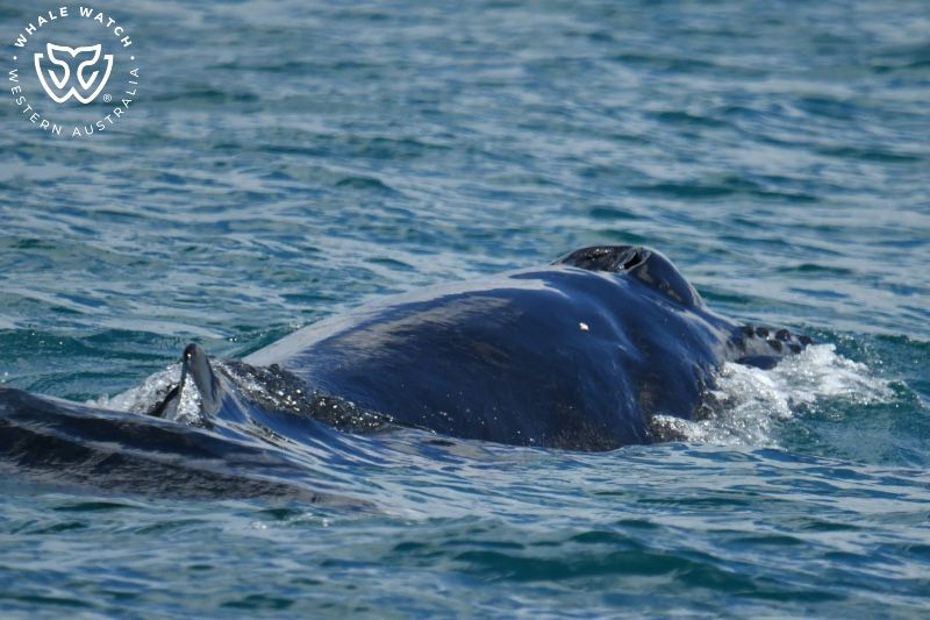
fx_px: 15496
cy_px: 310
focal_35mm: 600
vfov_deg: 2.3
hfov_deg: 3.4
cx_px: 465
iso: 1100
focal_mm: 600
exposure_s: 1/8000
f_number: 6.3
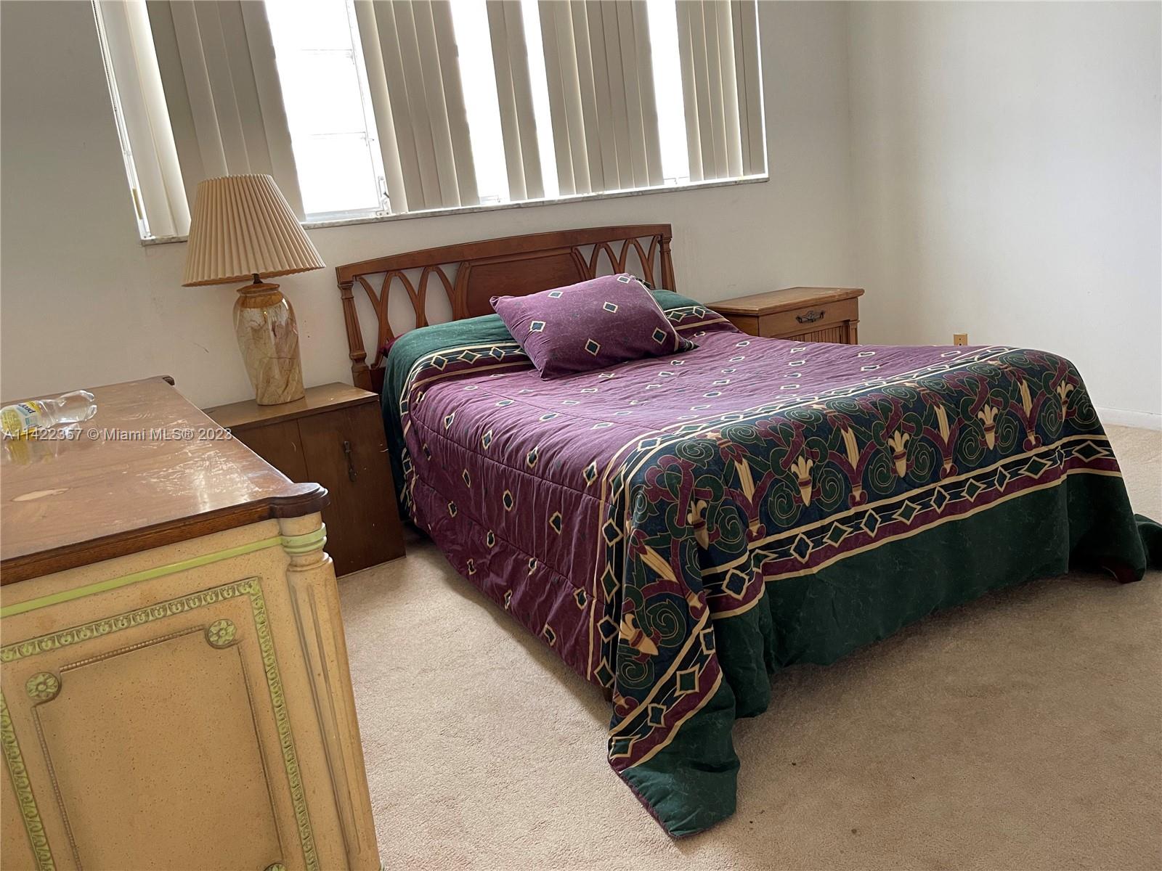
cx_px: 581
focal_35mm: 26
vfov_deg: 53.1
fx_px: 873
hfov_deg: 67.3
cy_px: 436
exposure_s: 1/60
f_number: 1.6
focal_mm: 5.1
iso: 125
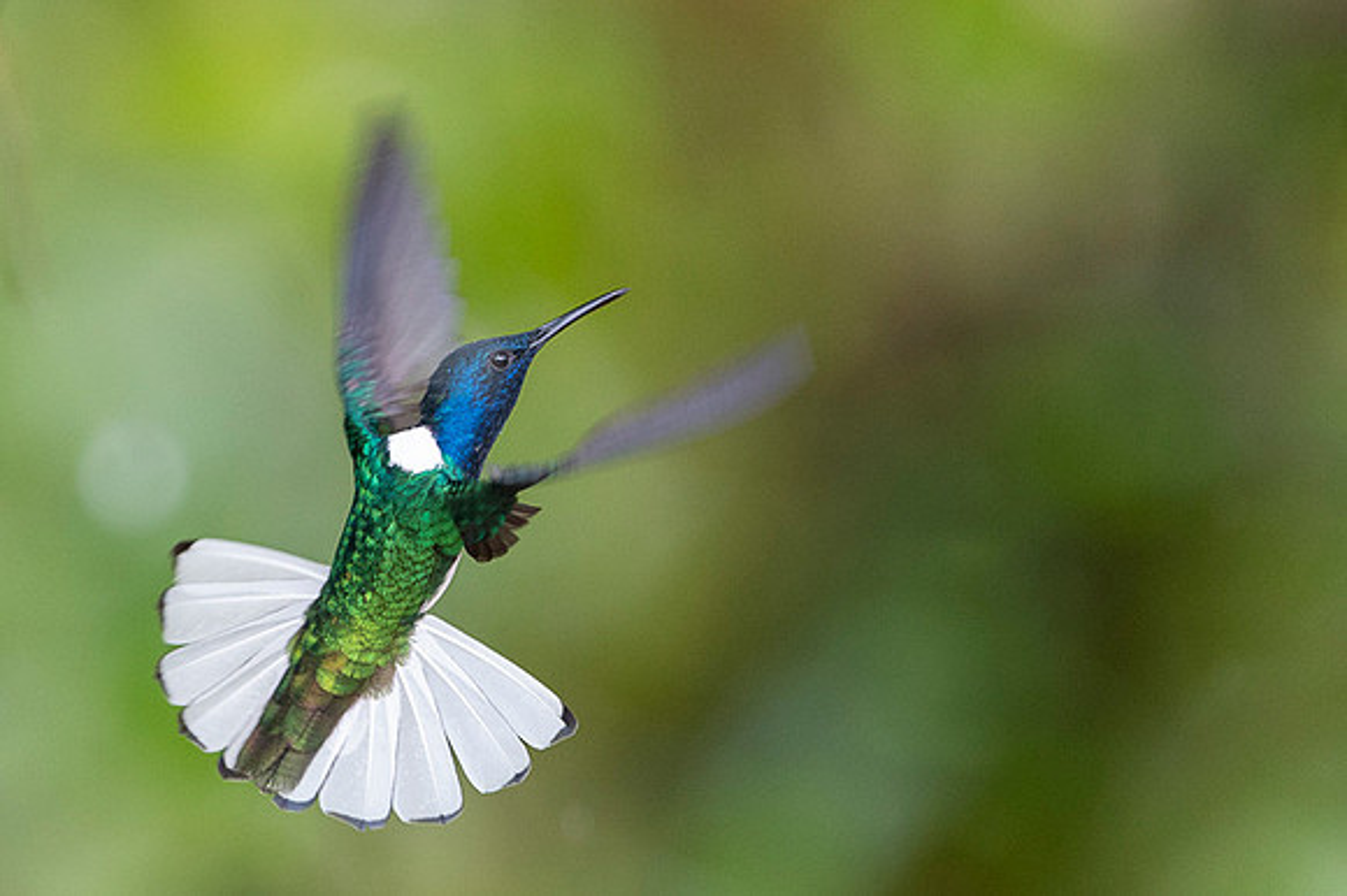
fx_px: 36822
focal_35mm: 985
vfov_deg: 1.4
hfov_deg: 2.1
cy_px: 494
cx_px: 431
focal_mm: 500
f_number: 4
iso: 2500
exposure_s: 1/1000
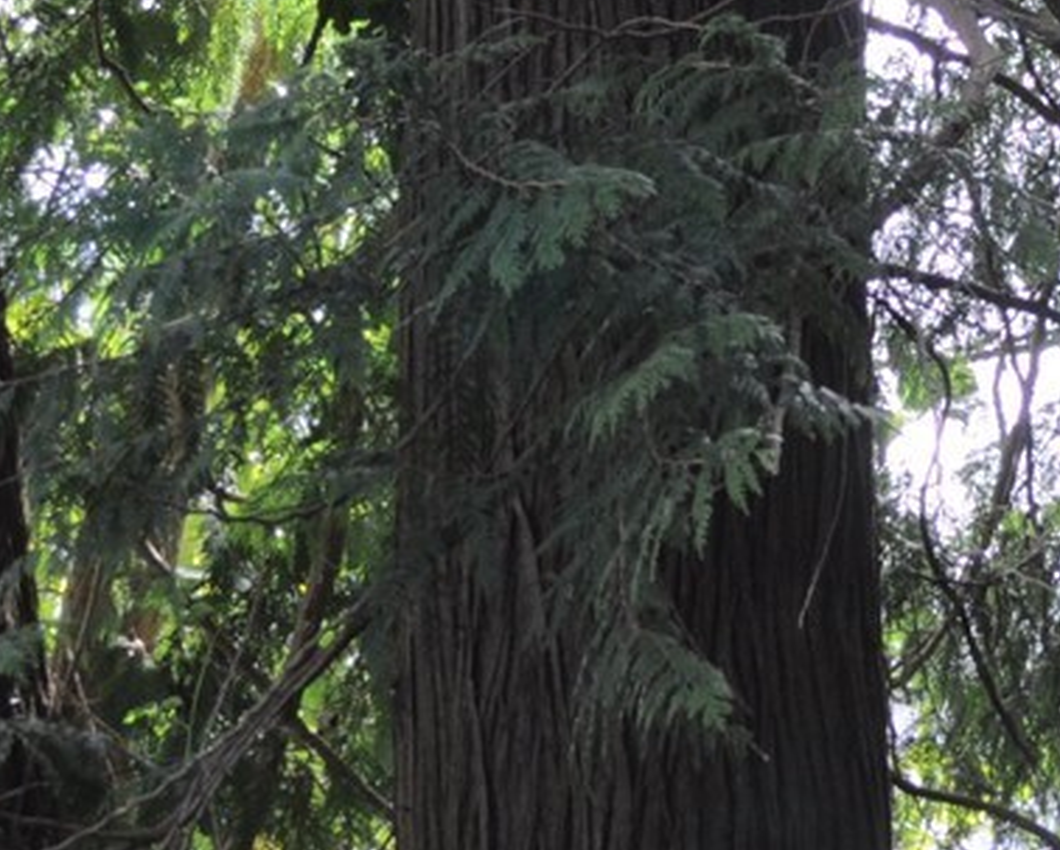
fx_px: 7535
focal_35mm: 240
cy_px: 686
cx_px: 782
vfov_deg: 6.4
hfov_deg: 8.0
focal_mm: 38
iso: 400
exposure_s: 1/100
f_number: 5
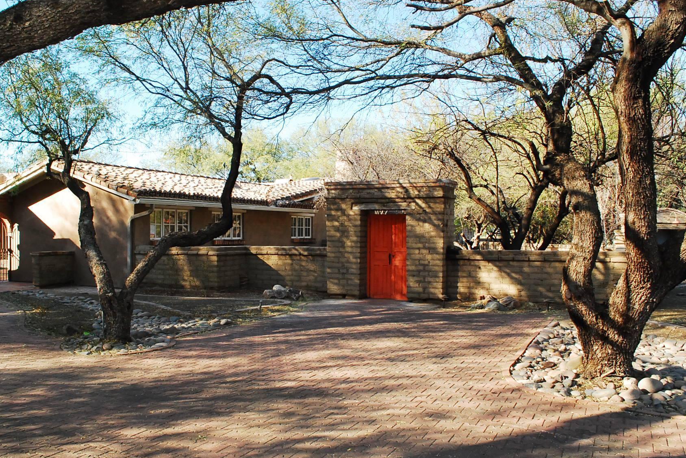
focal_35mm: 31
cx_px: 315
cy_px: 241
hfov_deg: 60.2
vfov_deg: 42.3
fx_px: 591
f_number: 11
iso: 800
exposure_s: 1/200
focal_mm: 18
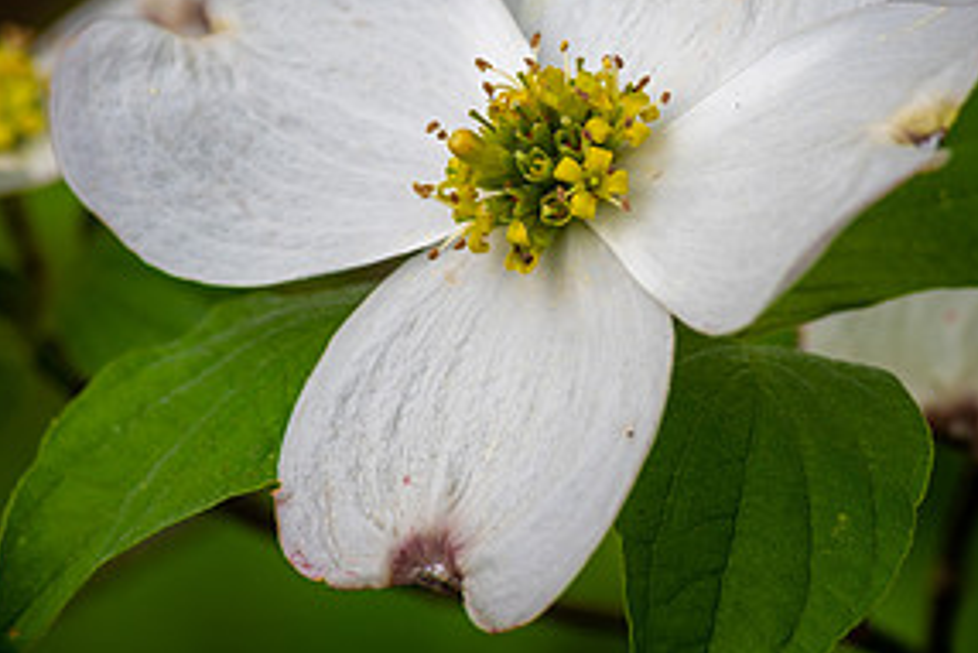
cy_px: 203
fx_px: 5789
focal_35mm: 213
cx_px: 564
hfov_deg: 9.7
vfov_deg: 6.5
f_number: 11
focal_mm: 105
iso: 64
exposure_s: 1/15
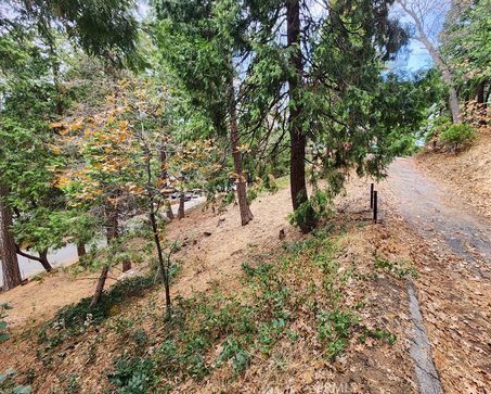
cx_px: 263
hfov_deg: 100.5
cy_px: 192
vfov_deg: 88.0
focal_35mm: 14
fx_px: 204
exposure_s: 1/120
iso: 80
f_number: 2.2
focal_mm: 2.2
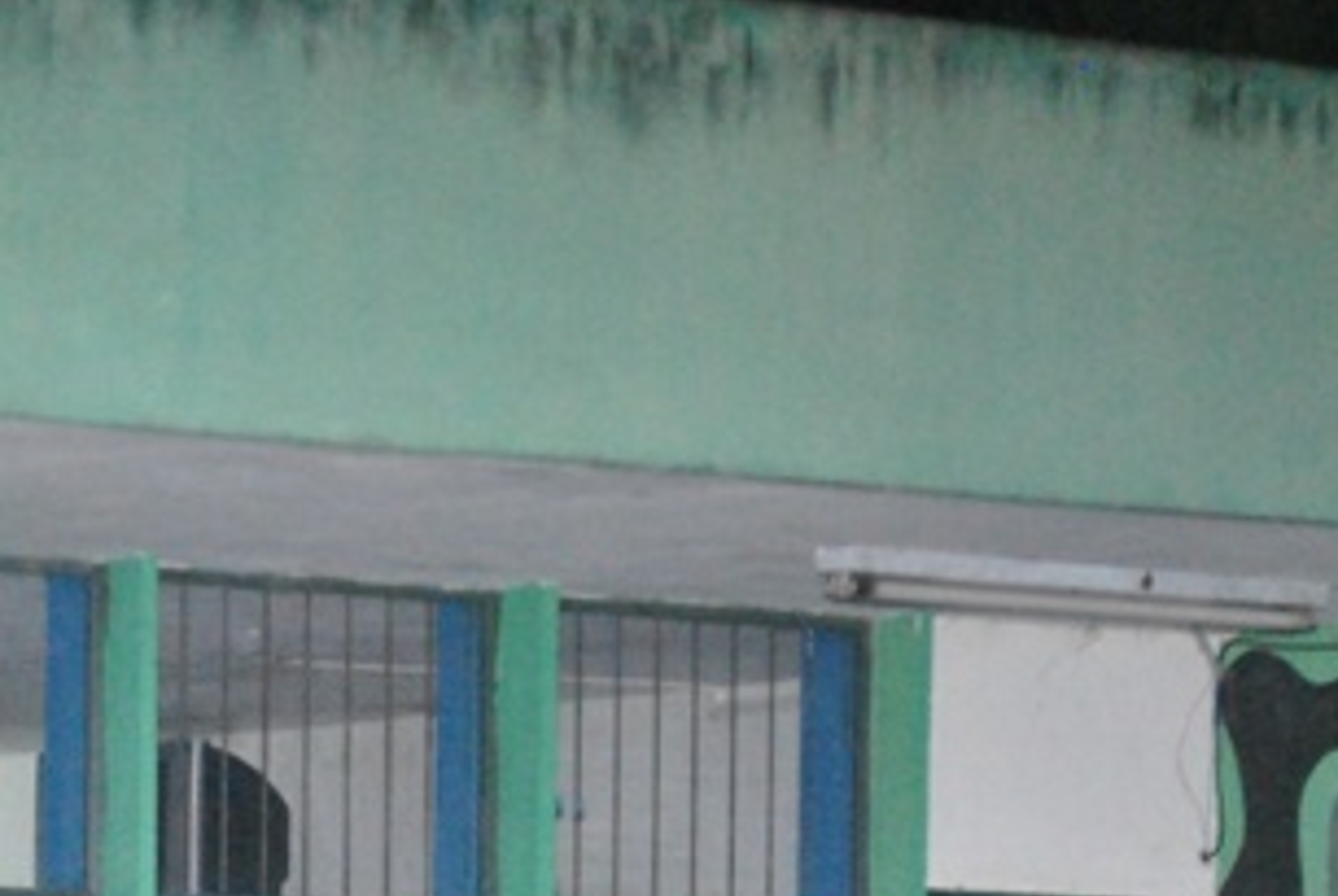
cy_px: 1154
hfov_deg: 10.0
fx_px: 7593
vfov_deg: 6.7
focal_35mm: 204
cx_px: 57
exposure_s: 1/60
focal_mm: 52
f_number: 5.6
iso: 1600
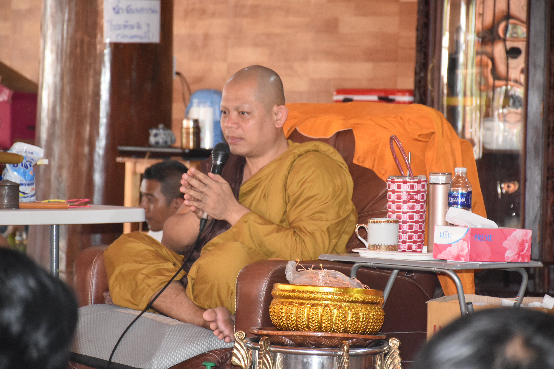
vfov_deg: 8.7
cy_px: 184
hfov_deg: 13.0
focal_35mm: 158
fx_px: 2424
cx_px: 277
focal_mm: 105
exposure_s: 1/60
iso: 1600
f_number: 5.6
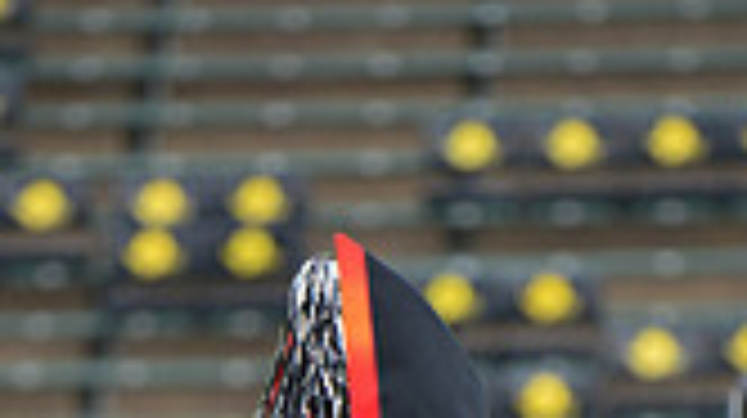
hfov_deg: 2.7
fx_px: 15752
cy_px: 998
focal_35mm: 796
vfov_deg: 1.5
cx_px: 385
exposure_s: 1/800
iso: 200
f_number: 5.6
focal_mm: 280
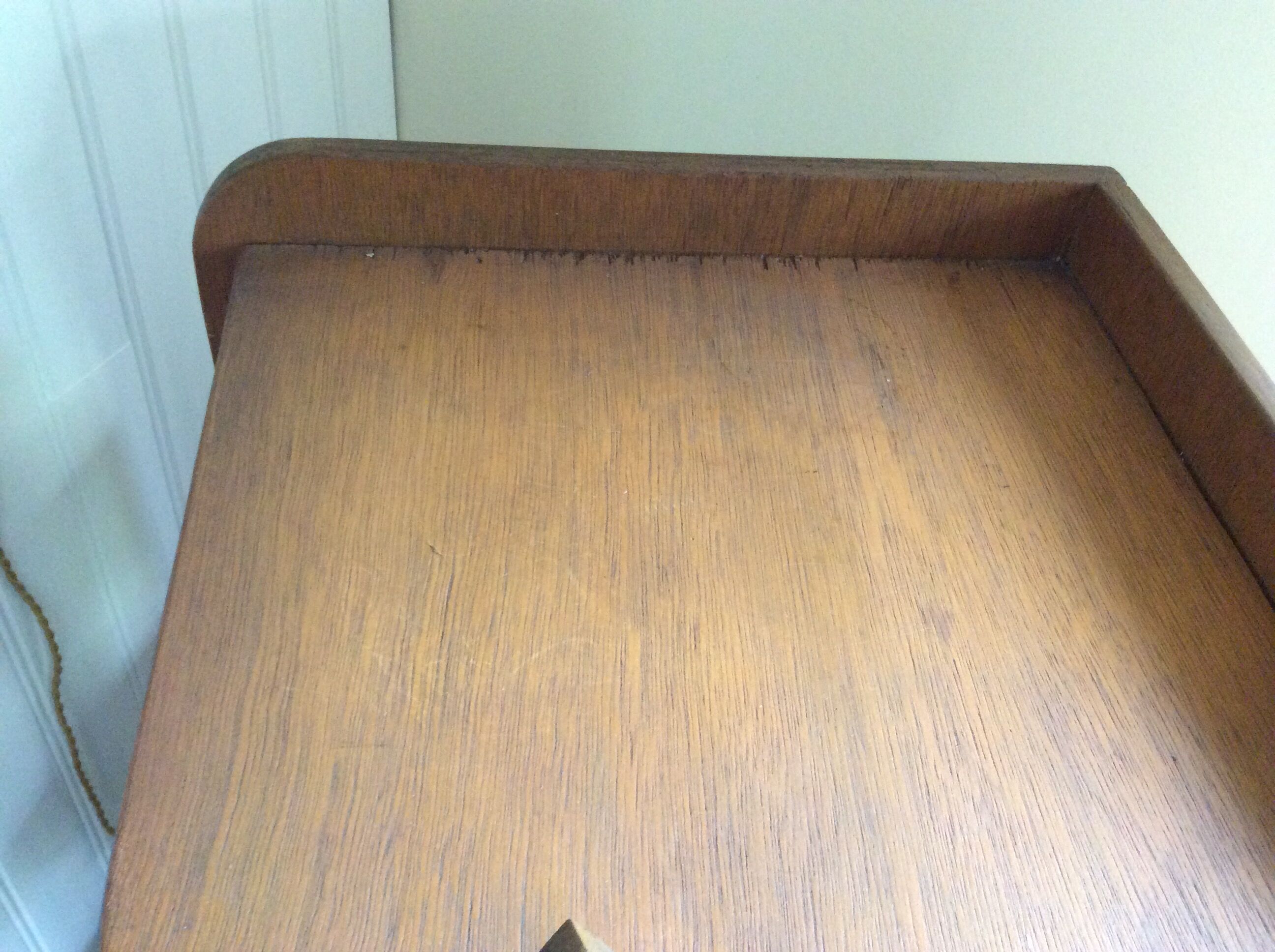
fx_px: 1177
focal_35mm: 32
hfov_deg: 56.9
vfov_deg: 44.1
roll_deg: -5.6
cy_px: 476
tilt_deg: -44.7
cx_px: 638
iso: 250
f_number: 2.4
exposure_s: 1/17
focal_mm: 3.3
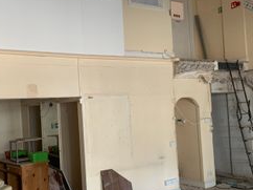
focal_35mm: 43
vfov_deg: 33.5
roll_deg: +2.8
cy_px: 108
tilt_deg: +4.1
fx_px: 314
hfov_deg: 43.5
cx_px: 94
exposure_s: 1/60
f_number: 1.8
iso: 125
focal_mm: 4.25
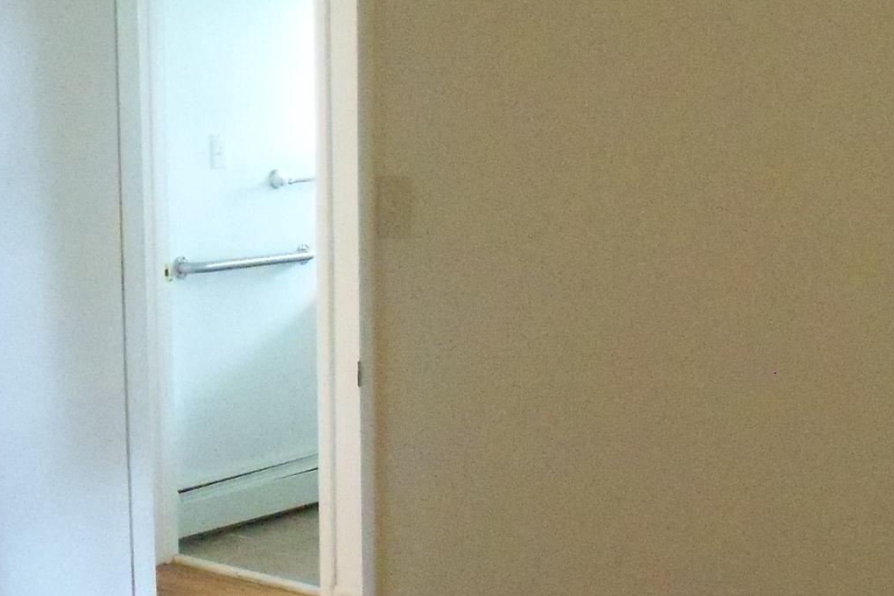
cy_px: 403
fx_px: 1813
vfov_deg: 18.6
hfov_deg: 27.5
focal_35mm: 73
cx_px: 289
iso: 1600
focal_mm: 6.2
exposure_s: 1/30
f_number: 3.5
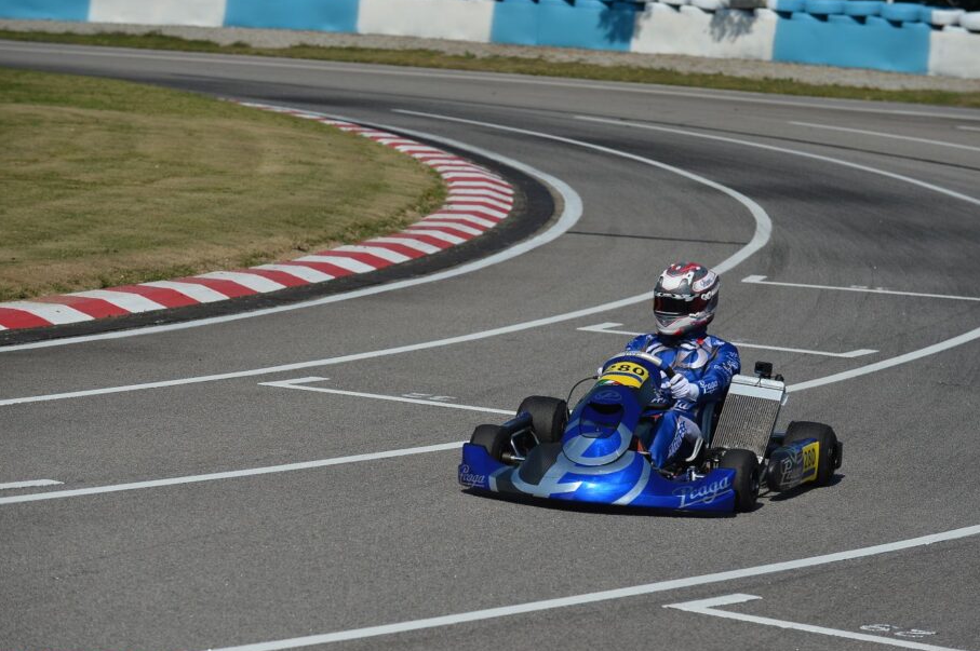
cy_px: 340
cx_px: 499
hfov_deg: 11.8
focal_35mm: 175
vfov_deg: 7.8
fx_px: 4759
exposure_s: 1/8000
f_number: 3.5
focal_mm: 155
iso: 250
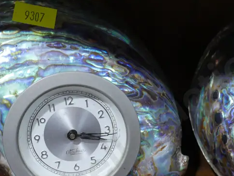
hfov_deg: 21.8
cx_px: 178
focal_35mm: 89
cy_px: 112
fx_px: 602
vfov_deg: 16.6
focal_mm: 21
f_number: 4.6
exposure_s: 1/60
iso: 1000
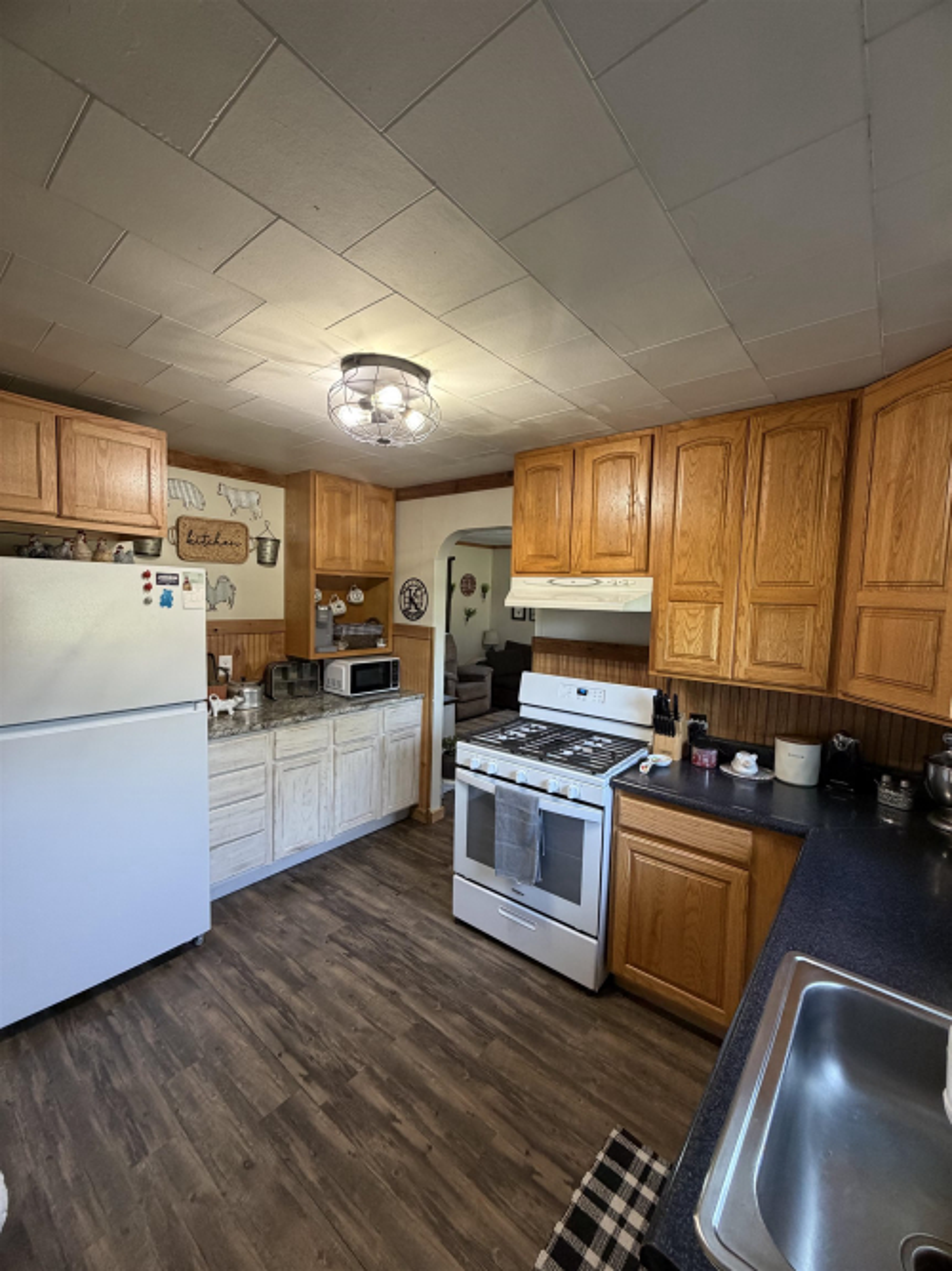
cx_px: 476
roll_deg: -1.6
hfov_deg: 85.7
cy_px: 636
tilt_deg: -4.6
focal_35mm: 14
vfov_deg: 102.1
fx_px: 514
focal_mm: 2.22
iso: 250
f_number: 2.2
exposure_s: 1/60
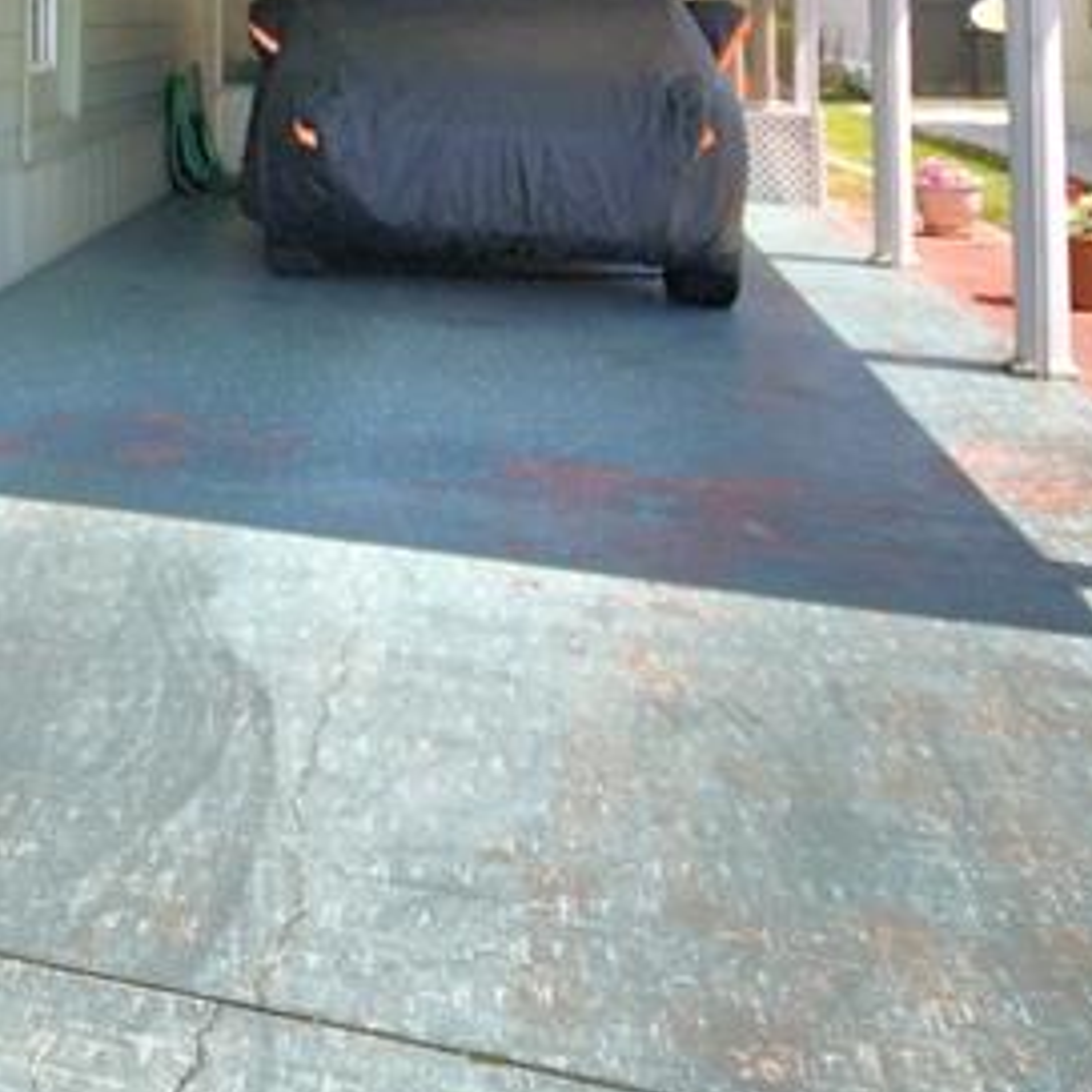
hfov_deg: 30.4
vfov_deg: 31.7
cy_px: -80
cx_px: -201
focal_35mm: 48
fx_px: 1713
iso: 100
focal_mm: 10
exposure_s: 1/1250
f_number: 4.5
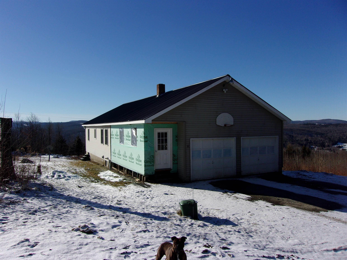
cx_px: 174
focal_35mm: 27
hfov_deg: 65.3
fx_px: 271
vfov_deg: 51.4
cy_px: 130
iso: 80
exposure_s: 1/200
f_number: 10.4
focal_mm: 4.9
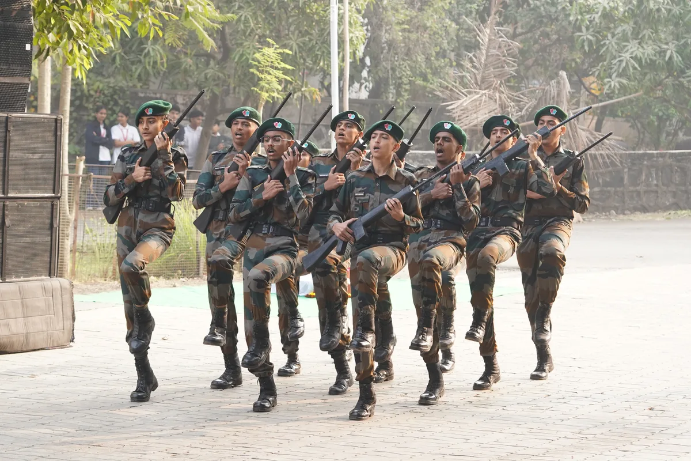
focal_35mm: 118
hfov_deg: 17.3
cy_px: 230
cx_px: 346
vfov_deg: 11.6
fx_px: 2265
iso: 1000
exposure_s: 1/400
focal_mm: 79
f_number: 5
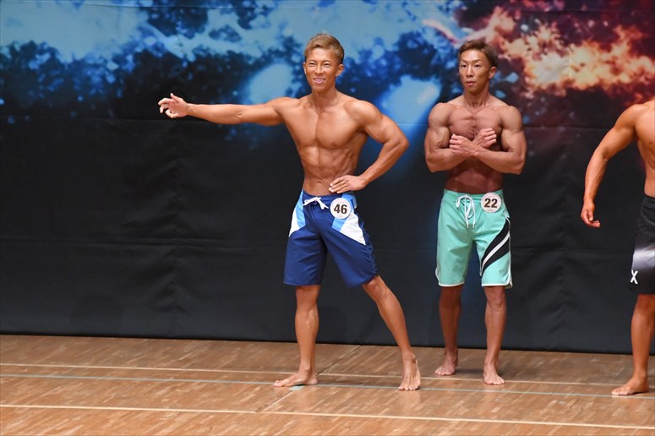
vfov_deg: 4.6
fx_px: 5456
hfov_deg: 6.9
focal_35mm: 300
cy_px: 218
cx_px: 328
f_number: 5.6
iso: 8000
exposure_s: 1/400
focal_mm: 200
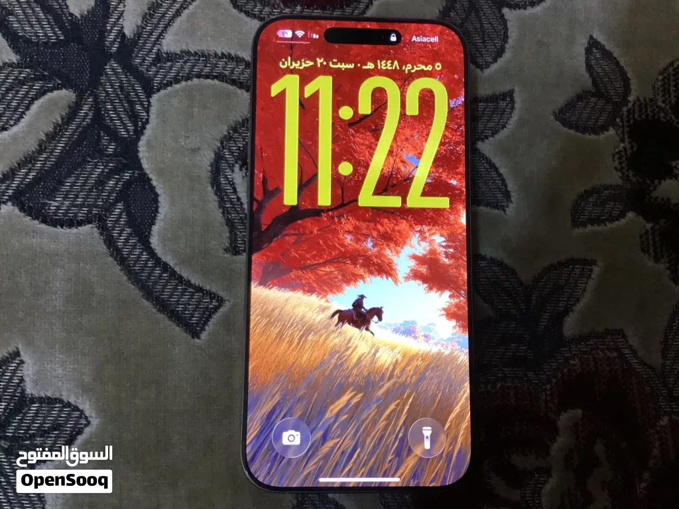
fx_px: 608
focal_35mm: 31
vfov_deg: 45.4
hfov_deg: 58.4
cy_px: 254
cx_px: 340
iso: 400
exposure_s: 1/25
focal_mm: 3.3
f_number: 2.4
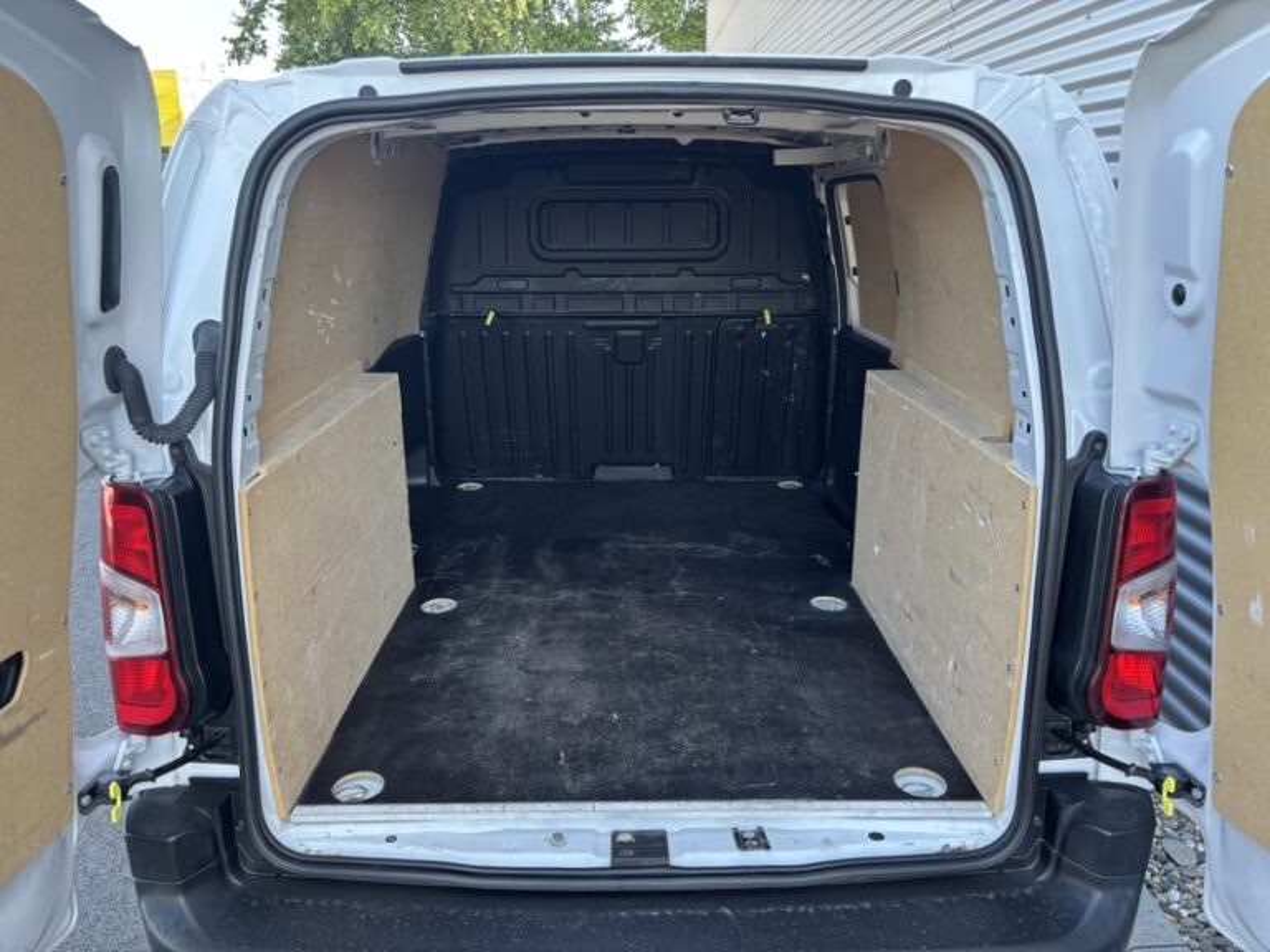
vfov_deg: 53.1
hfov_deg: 67.3
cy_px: 476
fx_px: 954
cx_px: 635
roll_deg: -0.2
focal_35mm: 26
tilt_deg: -17.3
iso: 50
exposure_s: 1/121
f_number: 1.6
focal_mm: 5.96
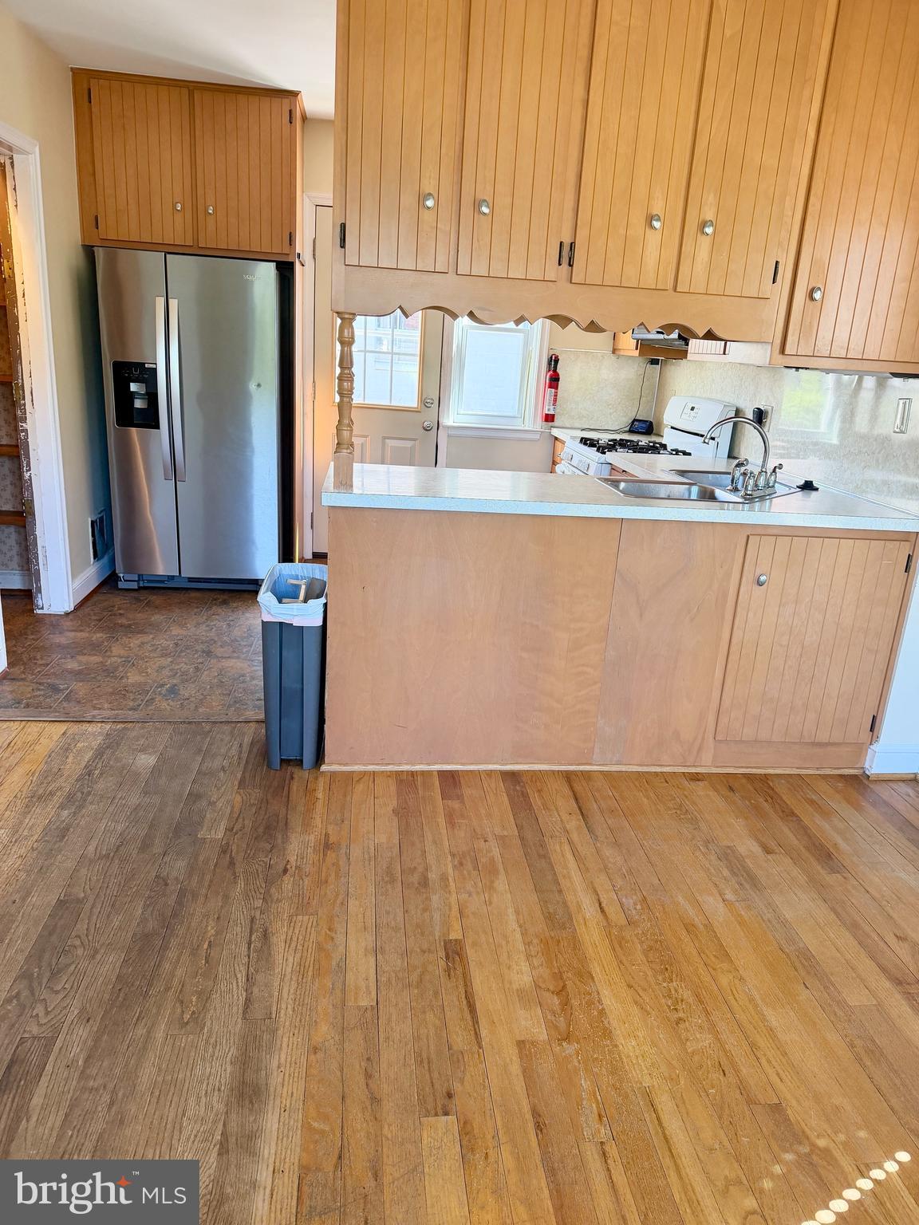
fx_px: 850
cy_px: 612
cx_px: 460
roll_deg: -5.0
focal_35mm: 24
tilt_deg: -16.8
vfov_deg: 71.6
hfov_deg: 56.8
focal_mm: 6.76
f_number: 1.78
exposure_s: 1/94
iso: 200
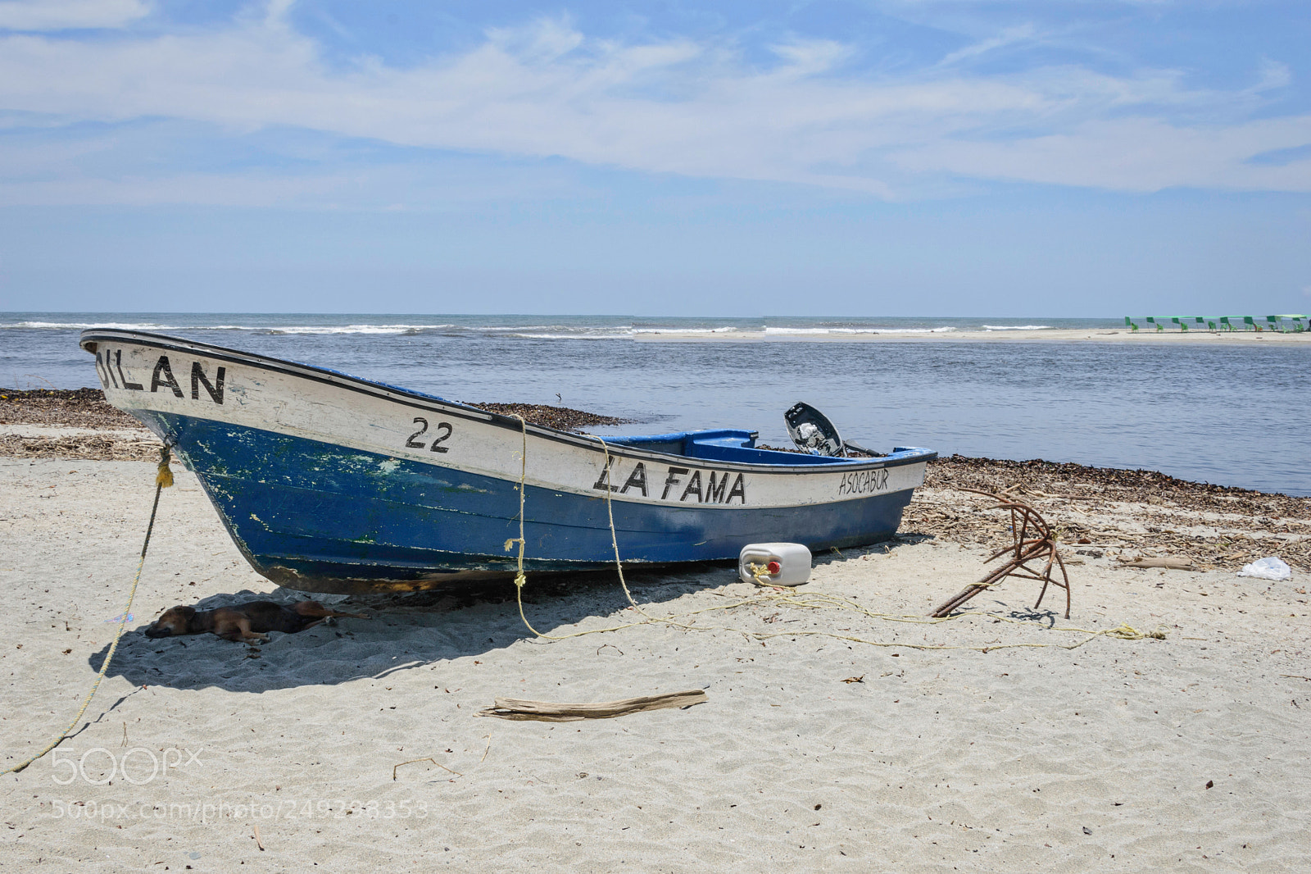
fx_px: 1529
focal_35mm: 42
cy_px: 437
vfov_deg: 31.9
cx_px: 656
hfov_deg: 46.4
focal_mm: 28
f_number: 14
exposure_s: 1/200
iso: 200
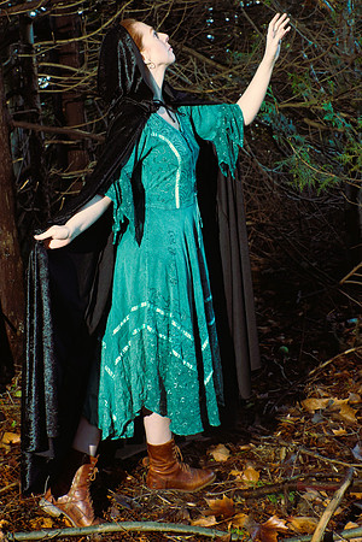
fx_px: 543
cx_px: 181
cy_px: 271
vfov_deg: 53.1
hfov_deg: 36.9
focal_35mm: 36
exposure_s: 1/60
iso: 400
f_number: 5
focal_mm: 24
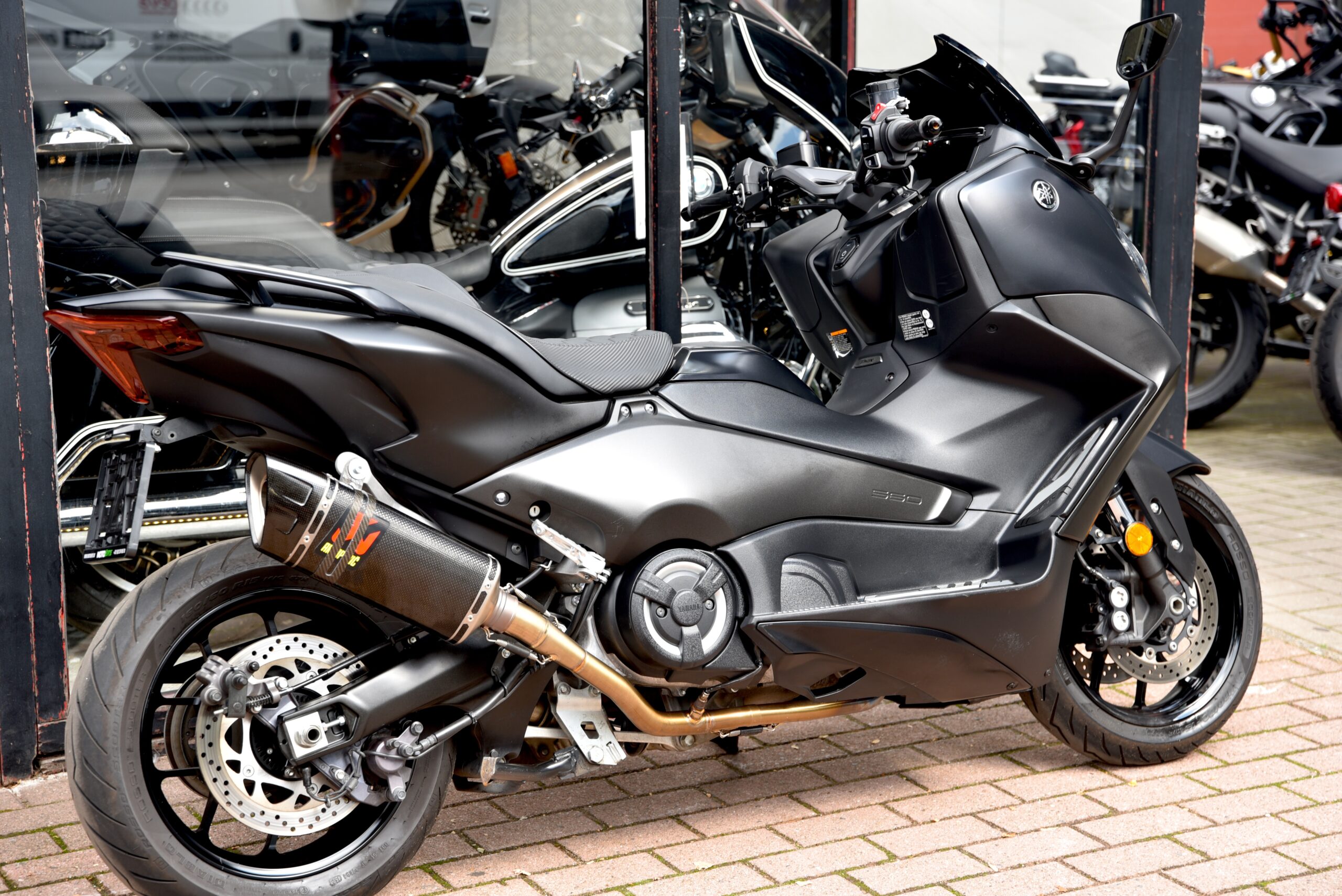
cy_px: 448
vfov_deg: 19.5
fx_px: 2610
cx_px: 671
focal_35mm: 70
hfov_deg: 28.8
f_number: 4.5
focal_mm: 70
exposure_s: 1/80
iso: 100
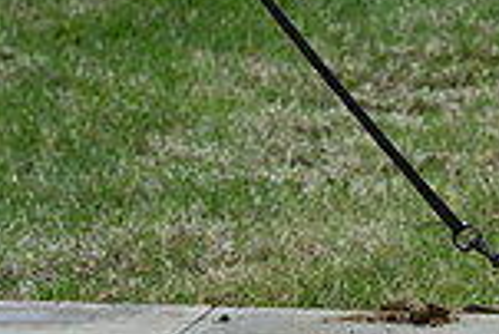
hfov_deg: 4.7
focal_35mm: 430
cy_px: 322
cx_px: 899
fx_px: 5966
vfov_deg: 3.2
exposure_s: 1/1250
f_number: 7.1
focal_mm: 112
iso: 560
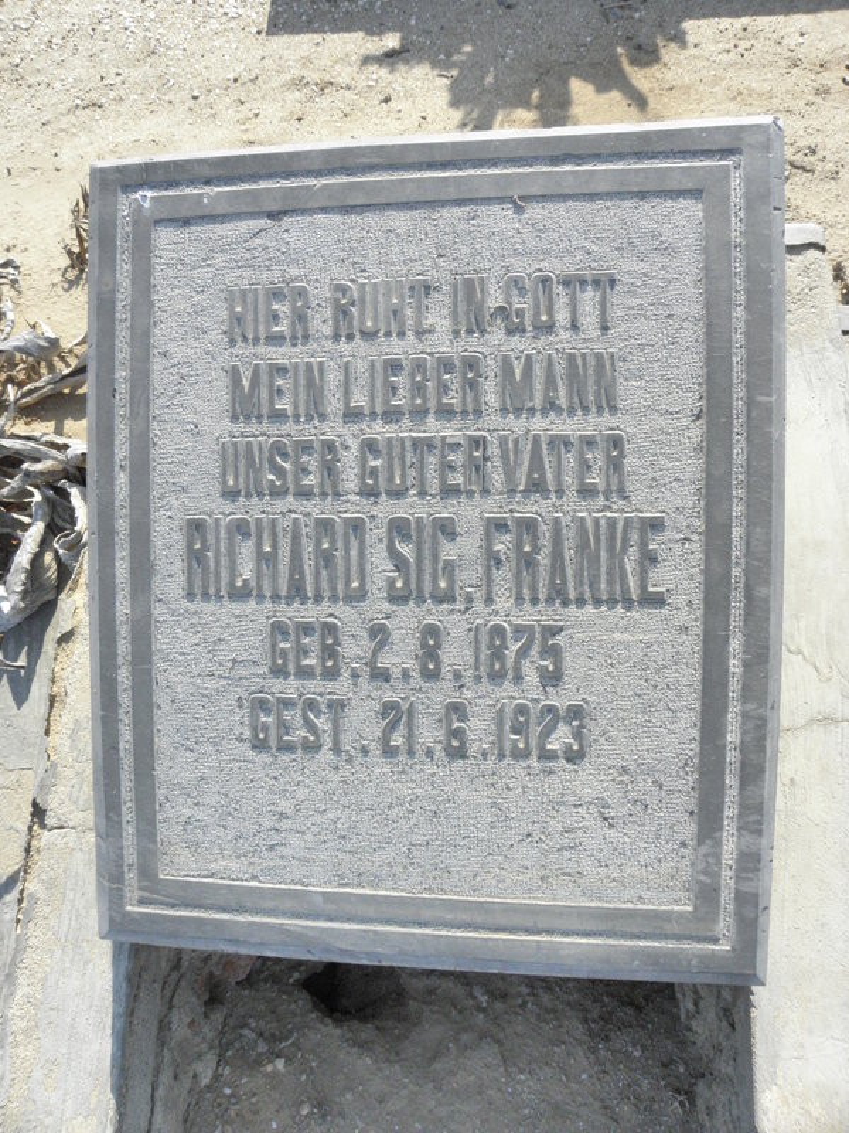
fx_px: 850
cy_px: 566
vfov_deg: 67.3
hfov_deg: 53.1
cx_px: 424
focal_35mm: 26
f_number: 5.6
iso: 200
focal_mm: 4.6
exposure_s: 1/640
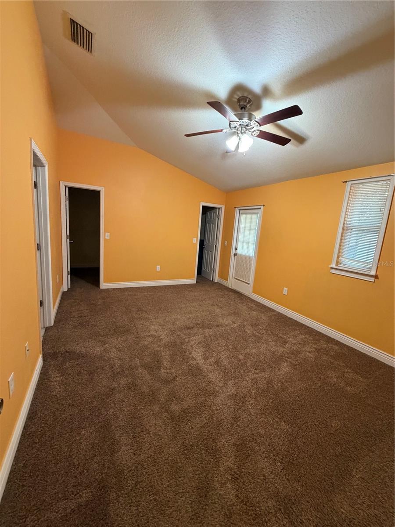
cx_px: 198
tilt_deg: -9.6
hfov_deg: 85.7
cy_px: 264
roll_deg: -3.8
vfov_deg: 102.1
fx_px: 213
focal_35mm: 14
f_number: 2.2
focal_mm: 2.22
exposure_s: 1/60
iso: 400
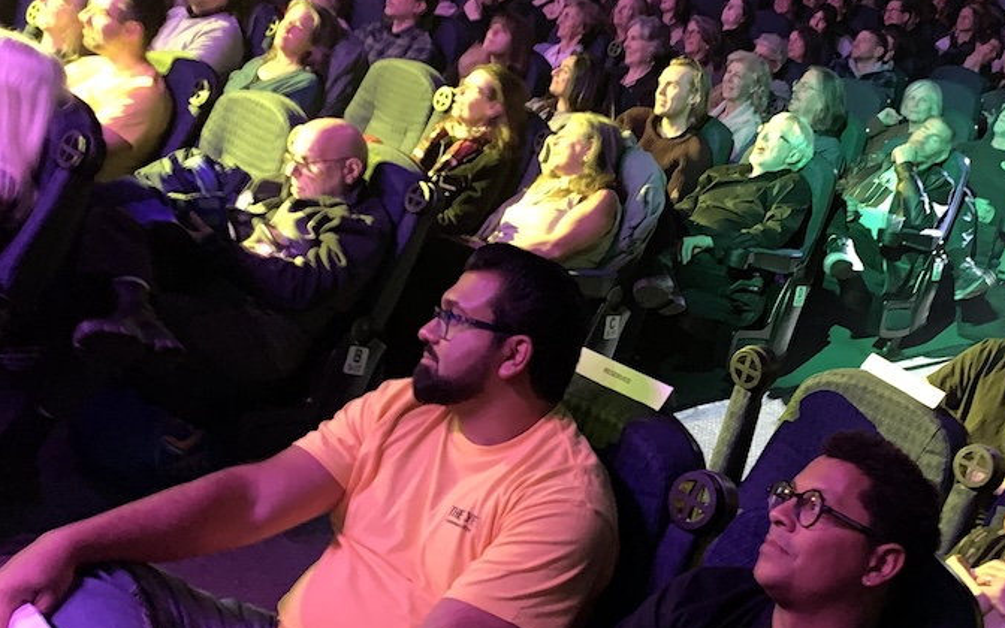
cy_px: 301
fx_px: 1123
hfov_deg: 46.6
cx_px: 746
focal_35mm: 41
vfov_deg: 31.2
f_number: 1.8
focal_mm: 4.25
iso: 500
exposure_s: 1/4
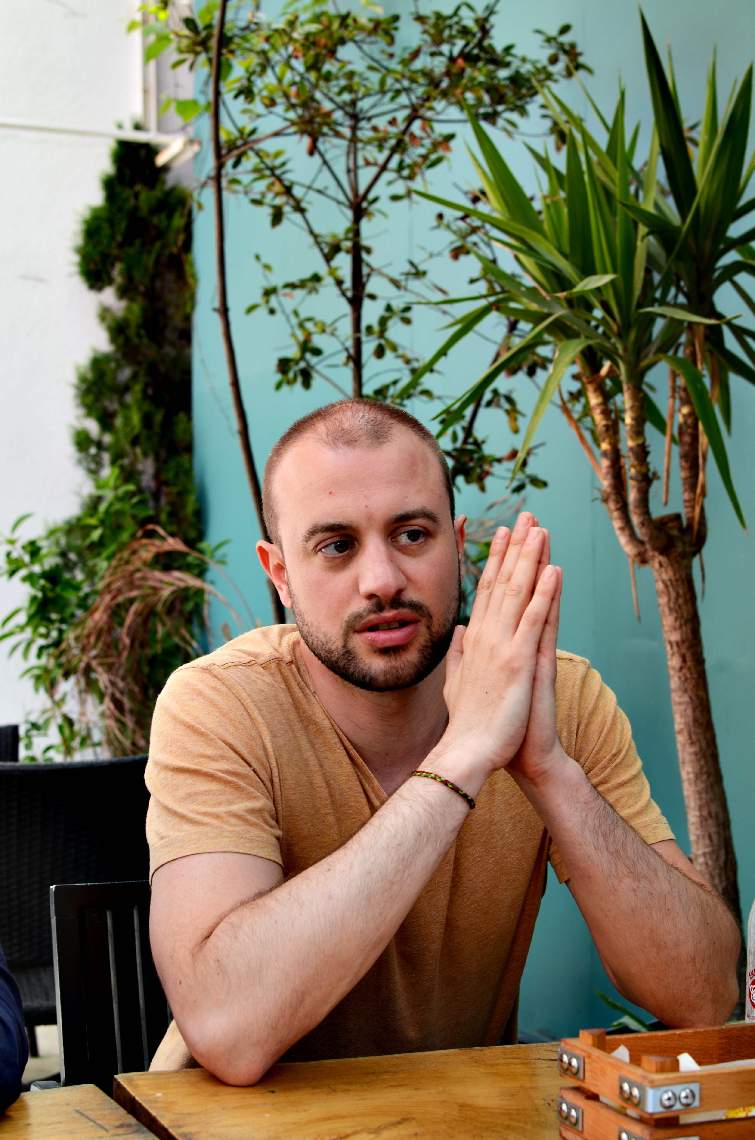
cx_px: 378
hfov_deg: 25.6
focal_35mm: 52
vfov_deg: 37.9
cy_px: 570
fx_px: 1659
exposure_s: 1/90
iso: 125
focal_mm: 35
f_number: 5.6
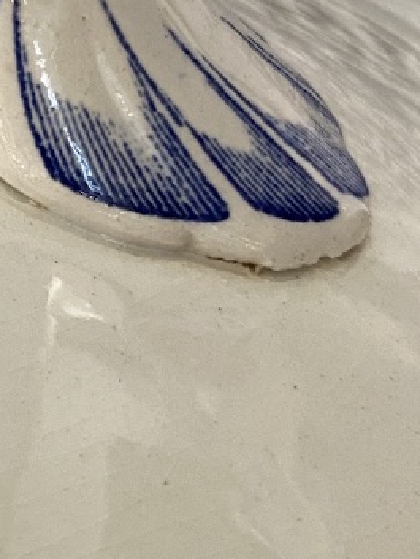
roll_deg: -1.8
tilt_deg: -31.2
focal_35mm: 85
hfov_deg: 15.9
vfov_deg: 22.6
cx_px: -209
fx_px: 1374
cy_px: 78
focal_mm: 4.25
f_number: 1.8
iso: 100
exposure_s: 1/50
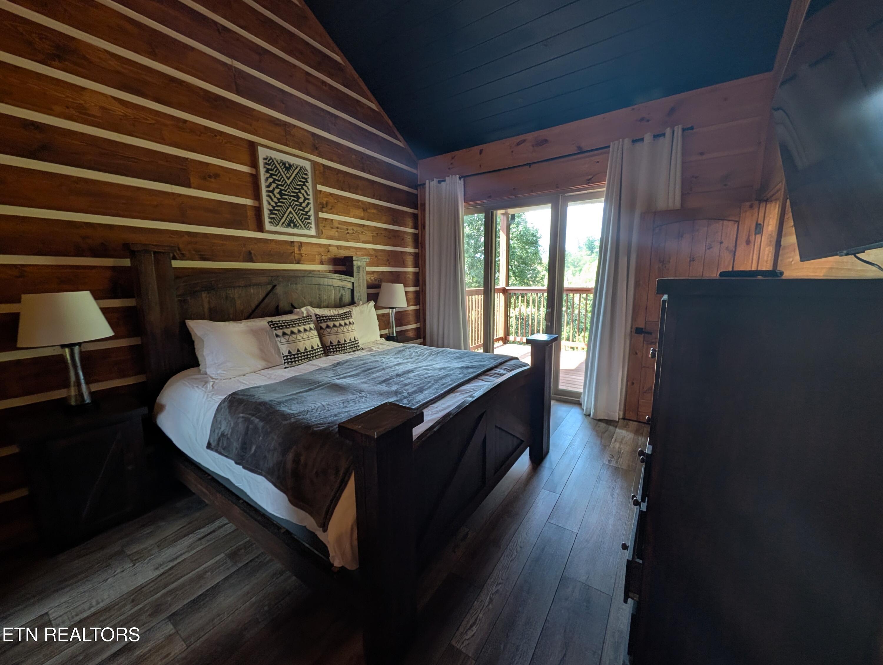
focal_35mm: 12
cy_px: 332
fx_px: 306
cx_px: 442
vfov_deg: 94.6
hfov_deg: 110.5
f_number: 1.7
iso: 92
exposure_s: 1/120
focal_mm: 2.02
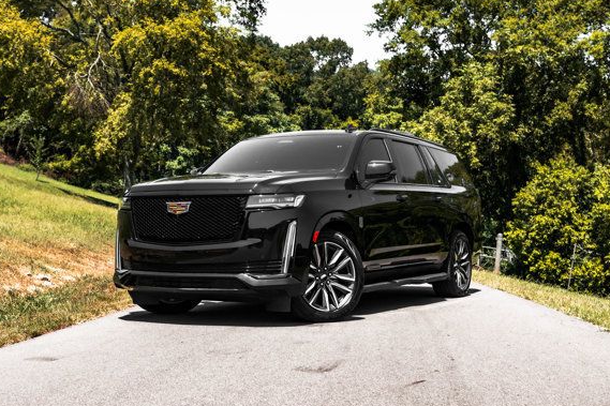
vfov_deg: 25.0
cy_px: 203
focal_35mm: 54
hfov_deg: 36.9
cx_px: 294
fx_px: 915
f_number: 6.3
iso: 320
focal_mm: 48
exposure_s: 1/1250
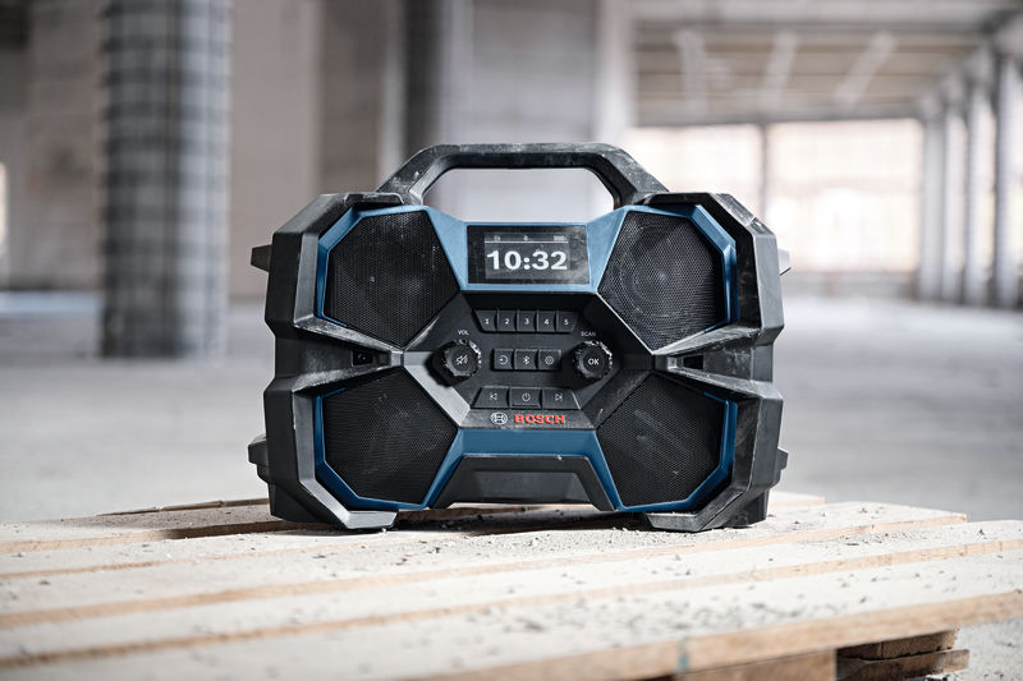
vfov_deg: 19.4
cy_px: 340
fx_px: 1989
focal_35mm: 70
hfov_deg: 28.8
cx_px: 512
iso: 800
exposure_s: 1/100
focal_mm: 70
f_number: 2.8
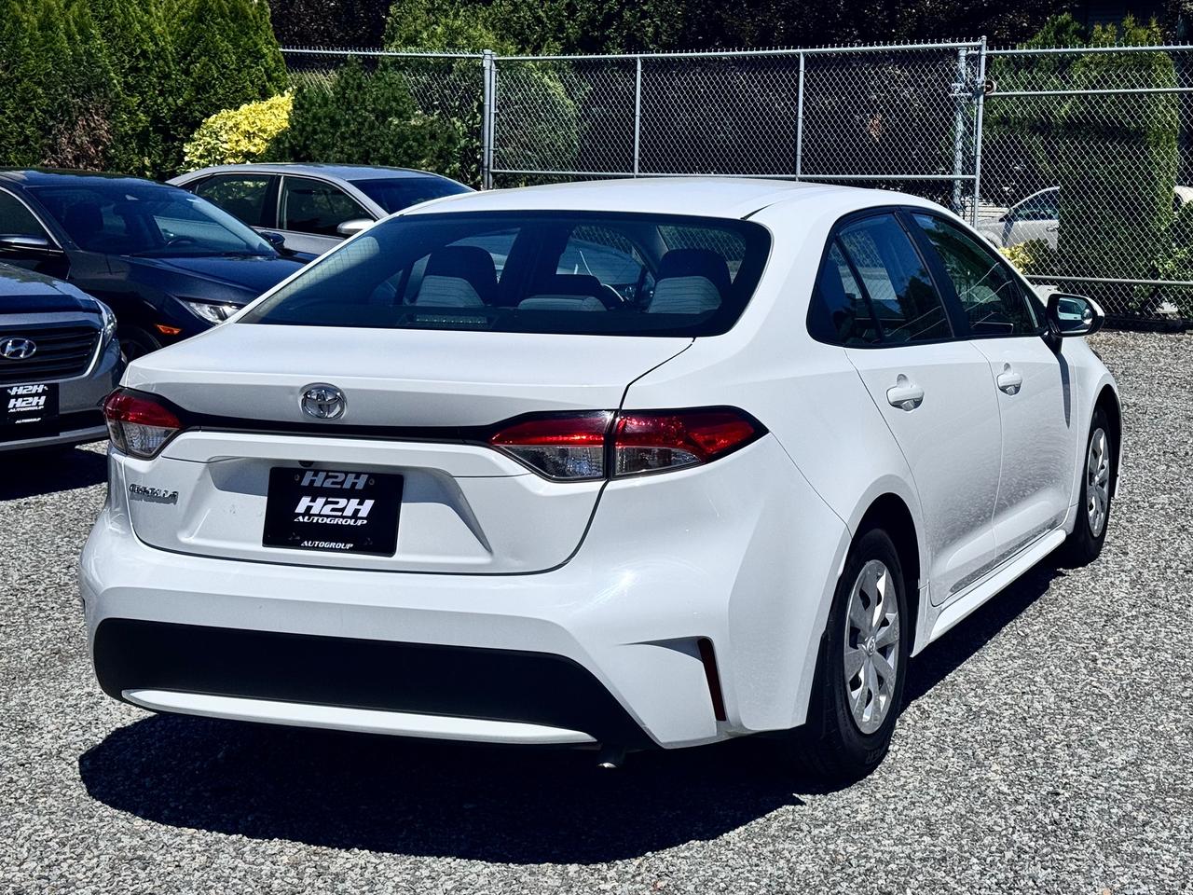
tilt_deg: -4.7
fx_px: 1654
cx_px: 596
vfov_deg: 30.3
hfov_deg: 39.7
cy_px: 448
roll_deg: +0.7
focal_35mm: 48
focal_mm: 6.76
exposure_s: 1/15385
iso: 64
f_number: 1.78
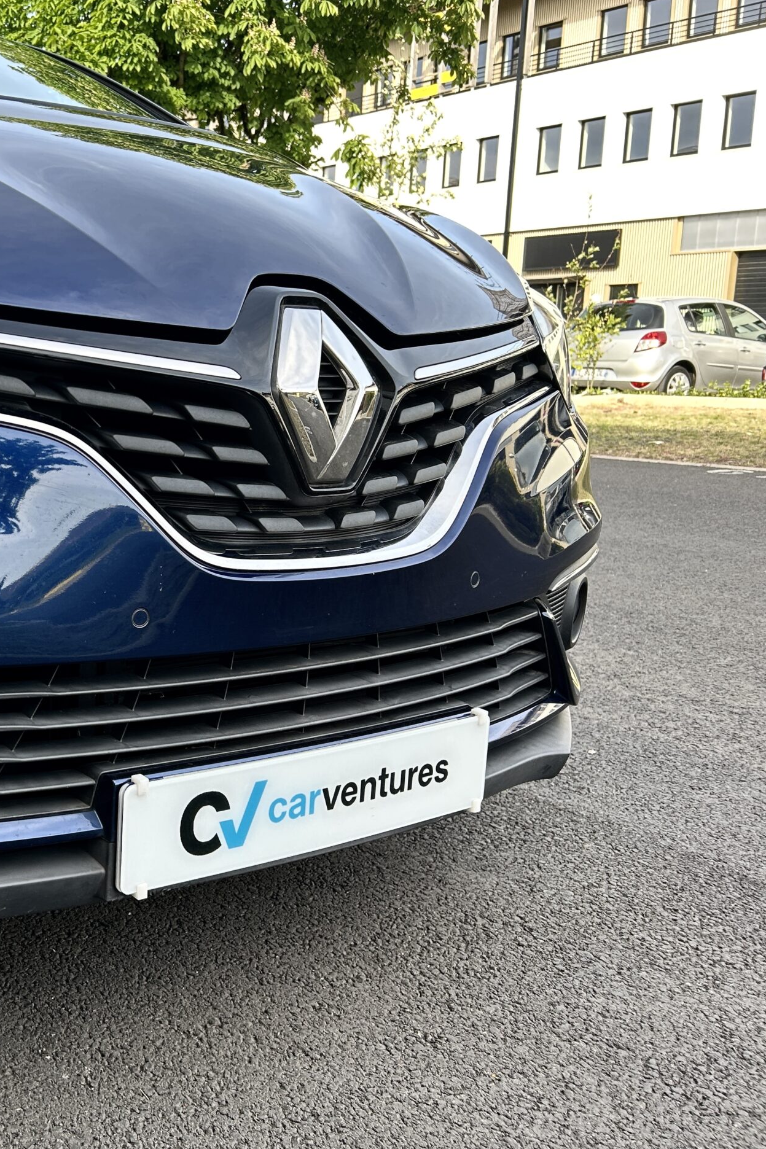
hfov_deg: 32.9
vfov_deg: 51.9
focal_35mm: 37
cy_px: 576
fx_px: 1181
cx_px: -7
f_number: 1.5
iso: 50
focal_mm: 5.7
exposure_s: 1/397
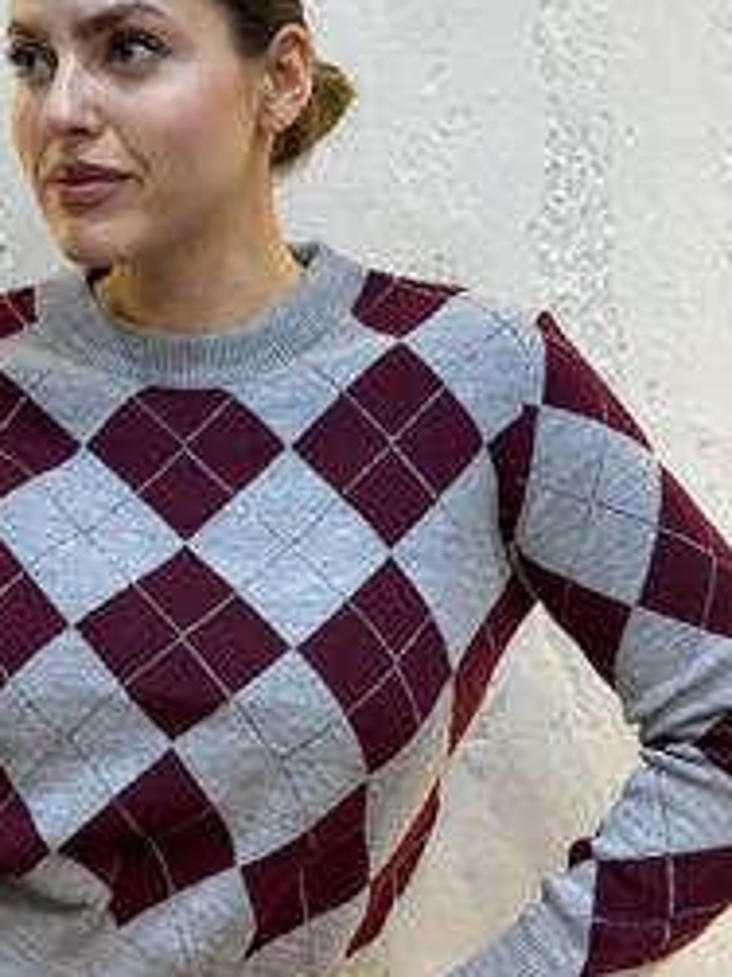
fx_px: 2229
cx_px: 152
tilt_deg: -8.9
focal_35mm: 79
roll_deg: -0.1
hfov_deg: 18.5
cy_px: 520
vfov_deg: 24.7
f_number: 1.78
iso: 80
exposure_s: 1/100
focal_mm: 6.76
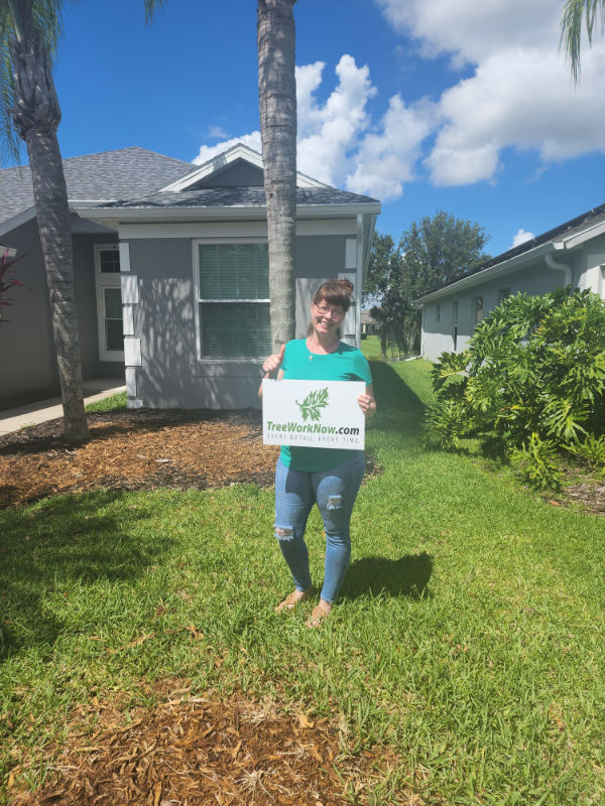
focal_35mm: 23
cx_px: 302
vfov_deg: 73.9
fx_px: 536
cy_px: 403
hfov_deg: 58.9
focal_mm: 6.4
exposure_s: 1/1076
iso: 12
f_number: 1.8
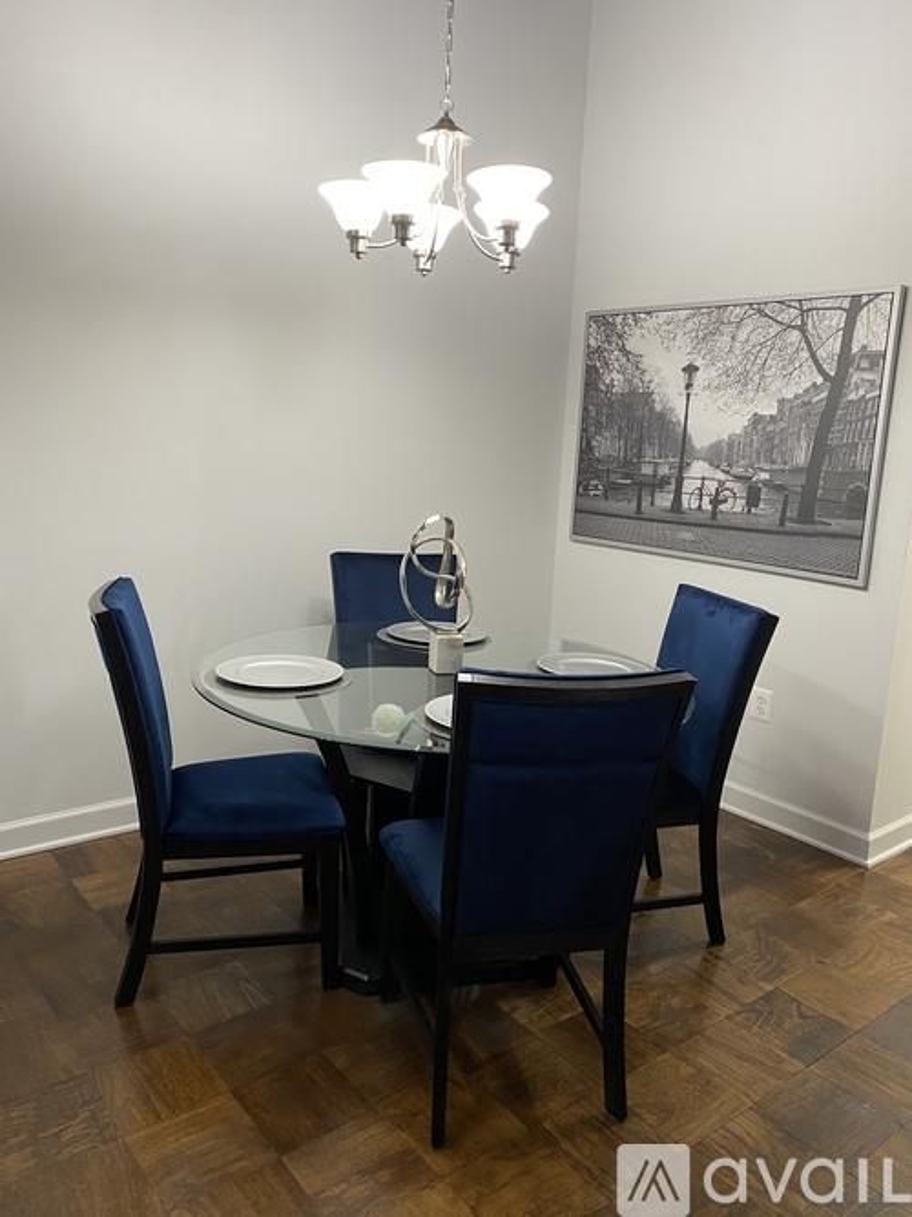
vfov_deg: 67.3
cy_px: 608
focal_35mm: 26
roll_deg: -3.0
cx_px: 456
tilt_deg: -9.9
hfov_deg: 53.0
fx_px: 914
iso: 160
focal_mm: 4.25
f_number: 1.8
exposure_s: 1/60
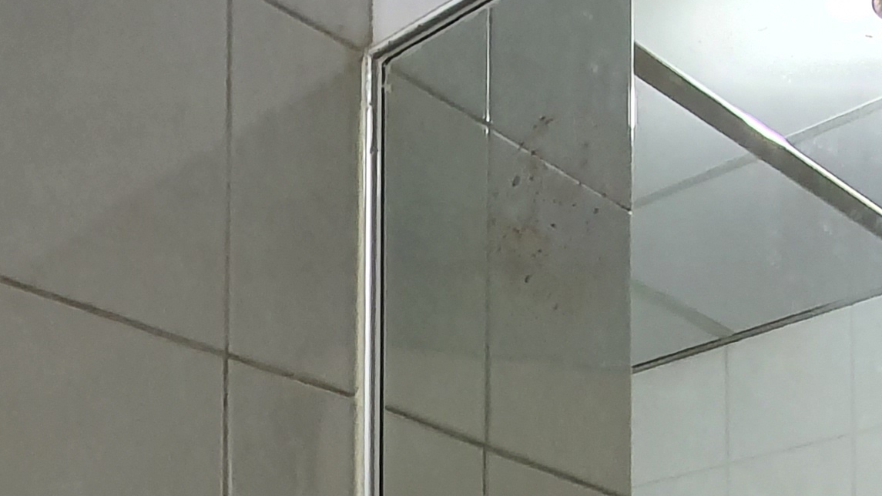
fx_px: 1333
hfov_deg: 32.7
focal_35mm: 57
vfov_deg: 18.0
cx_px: -55
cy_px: 816
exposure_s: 1/50
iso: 320
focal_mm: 1.8
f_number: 2.2
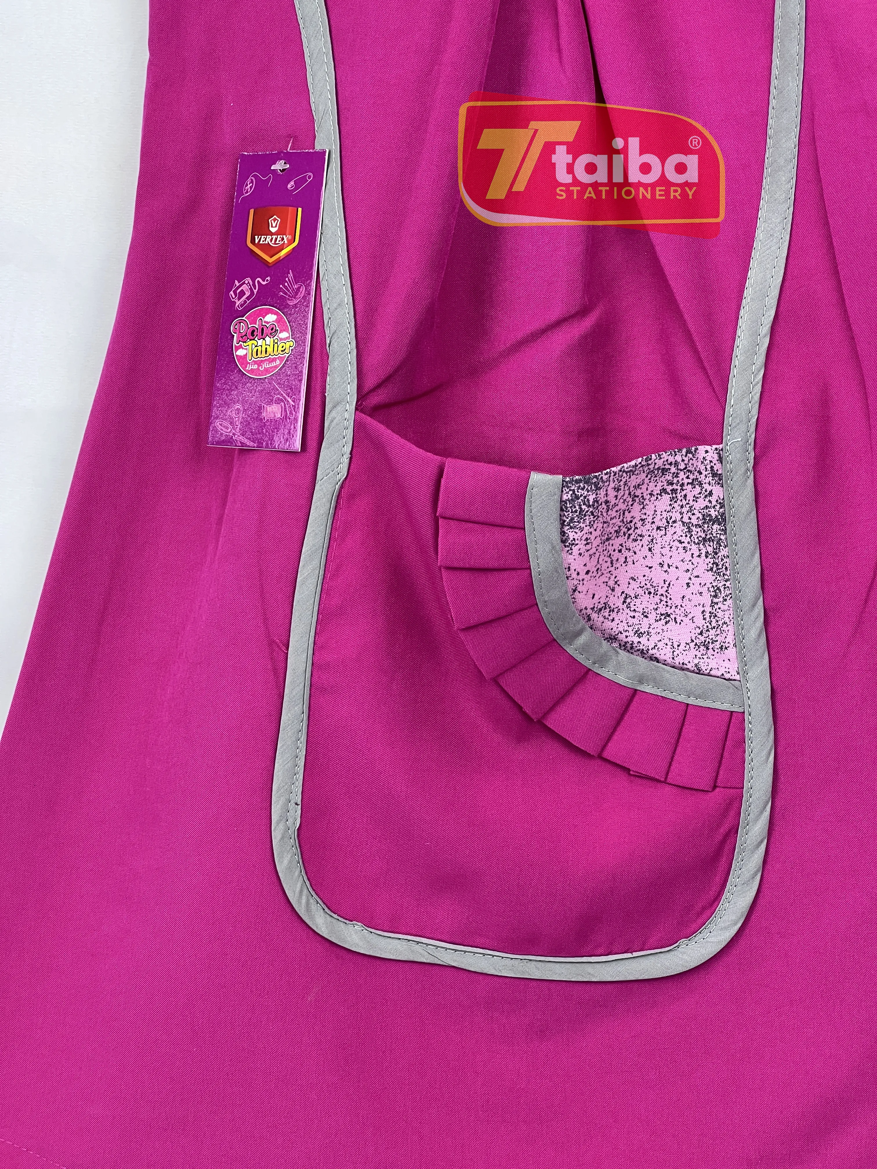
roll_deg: +0.4
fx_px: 2601
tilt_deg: -3.5
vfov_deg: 25.3
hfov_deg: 19.1
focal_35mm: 77
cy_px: 584
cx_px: 438
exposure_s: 1/100
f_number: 2.8
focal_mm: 9
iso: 100
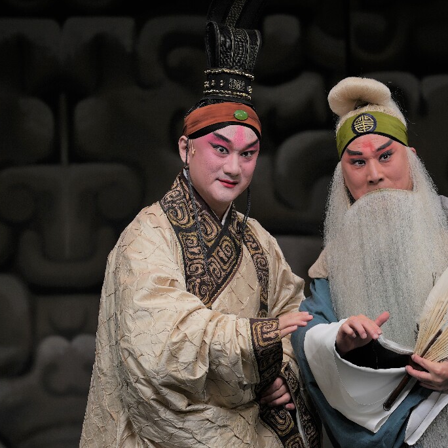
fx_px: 6984
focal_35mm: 477
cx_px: 368
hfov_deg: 3.7
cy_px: 251
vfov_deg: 3.7
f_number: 3.2
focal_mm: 200
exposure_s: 1/400
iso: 100
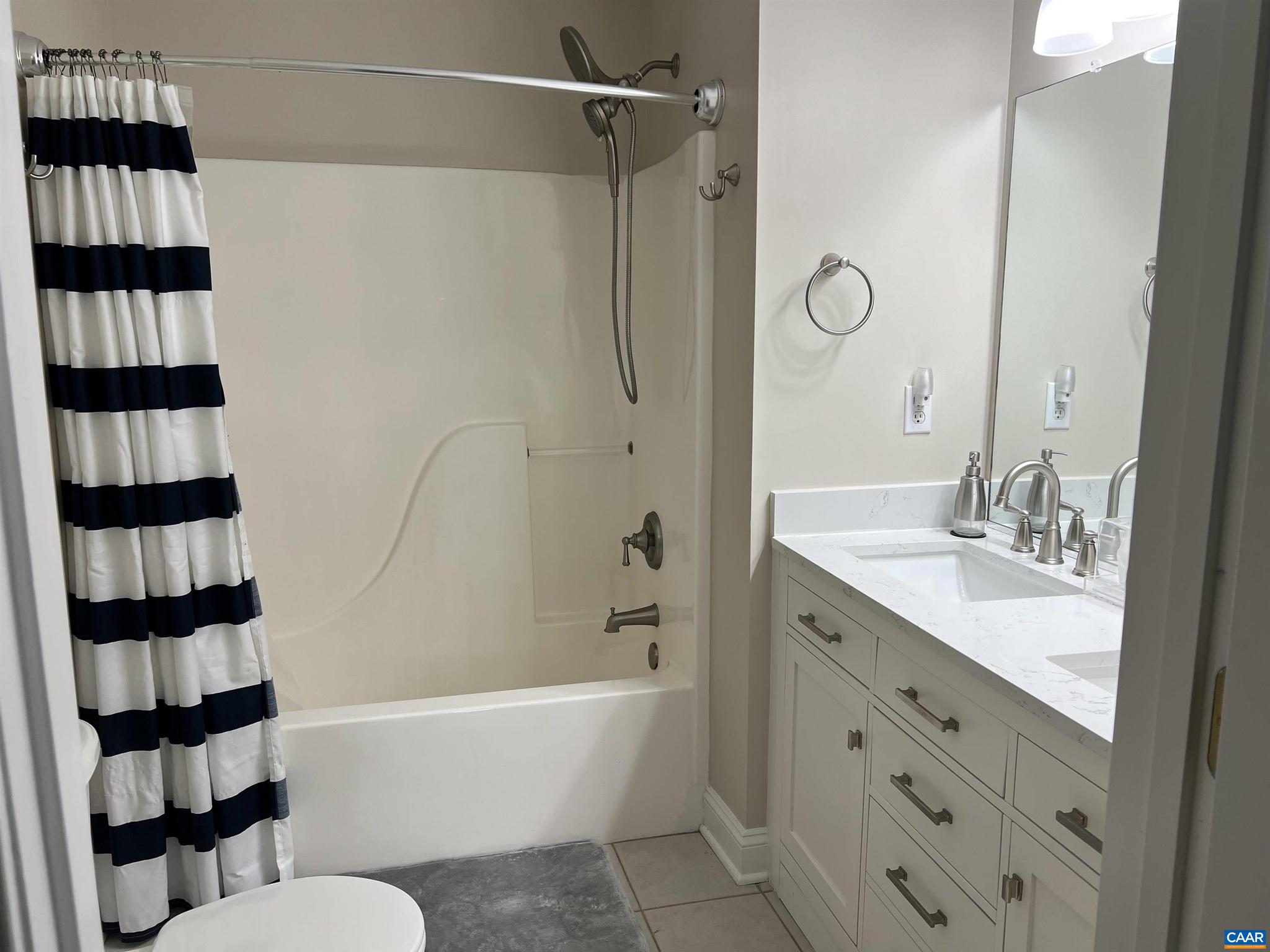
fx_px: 954
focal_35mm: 26
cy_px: 476
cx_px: 635
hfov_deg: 67.3
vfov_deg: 53.1
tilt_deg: -9.6
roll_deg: +0.0
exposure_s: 1/120
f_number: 1.5
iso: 40
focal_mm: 5.7
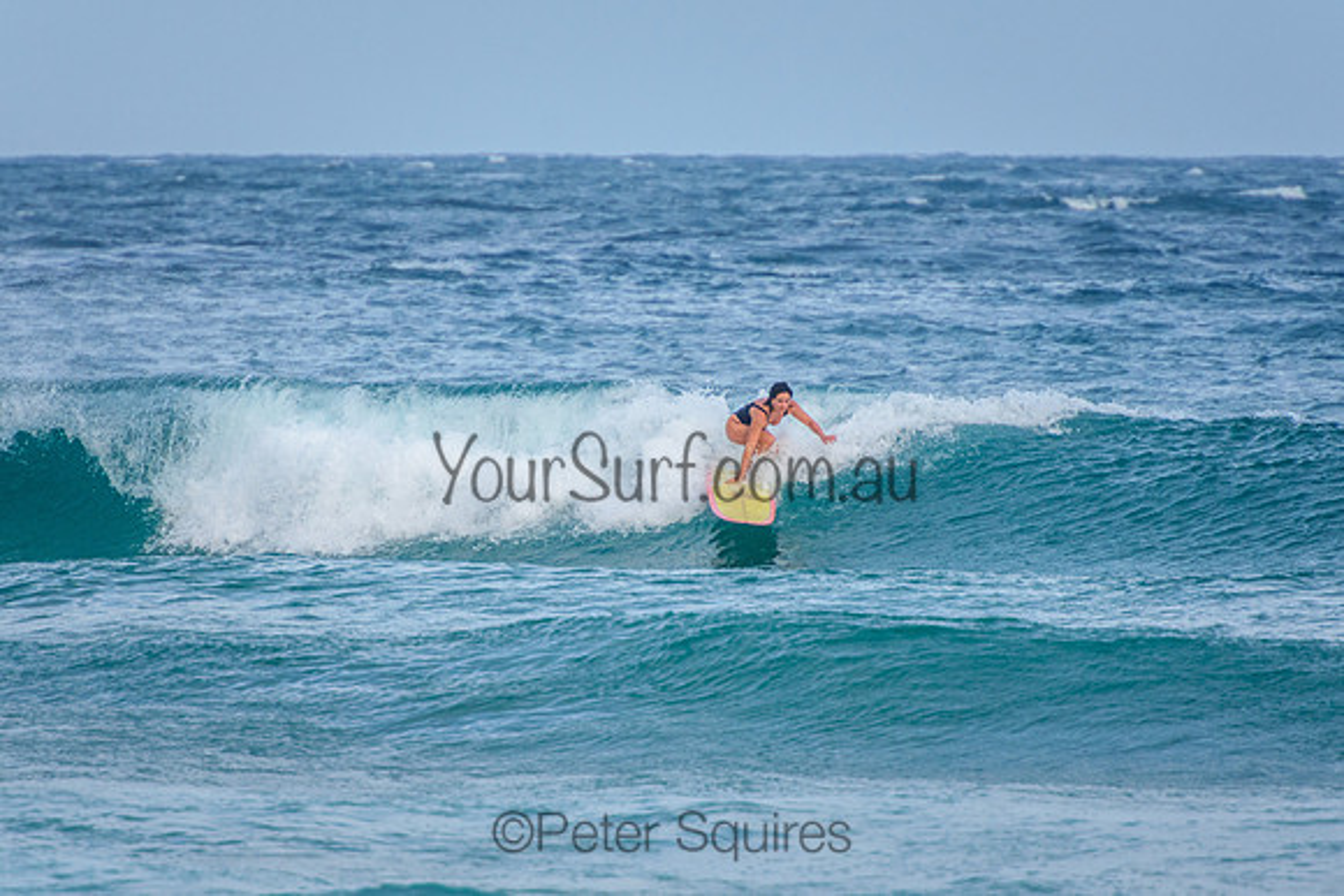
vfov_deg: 2.2
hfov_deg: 3.4
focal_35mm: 615
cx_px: 672
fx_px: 22956
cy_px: 448
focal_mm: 400
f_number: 5.6
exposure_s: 1/1600
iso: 720
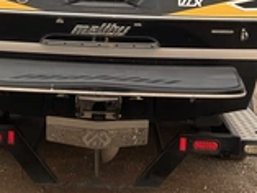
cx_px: 105
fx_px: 550
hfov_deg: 26.3
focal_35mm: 74
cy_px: -11
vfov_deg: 19.2
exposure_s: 1/829
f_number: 1.8
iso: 25
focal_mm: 3
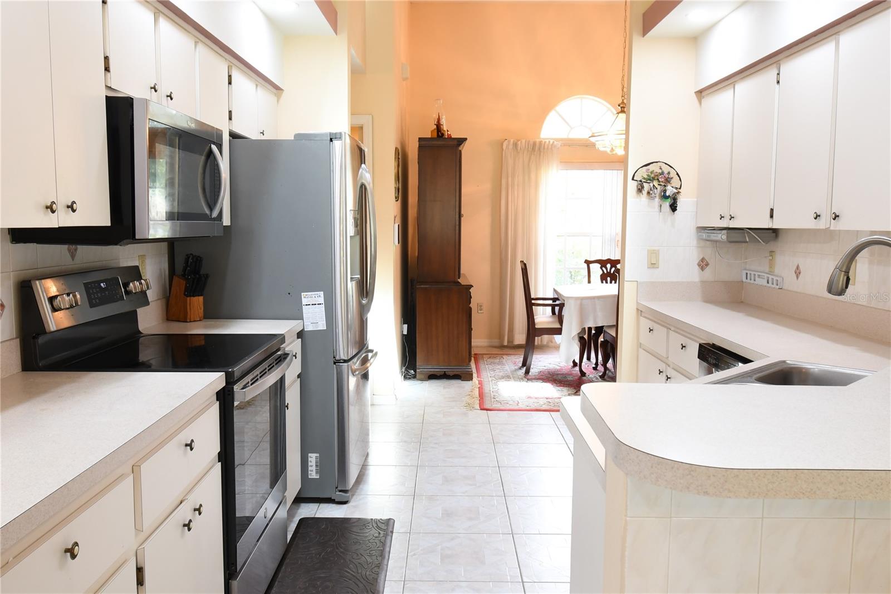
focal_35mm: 30
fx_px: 742
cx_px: 446
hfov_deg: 61.9
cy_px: 297
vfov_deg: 43.6
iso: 500
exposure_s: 1/15
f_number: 7.1
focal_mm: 15
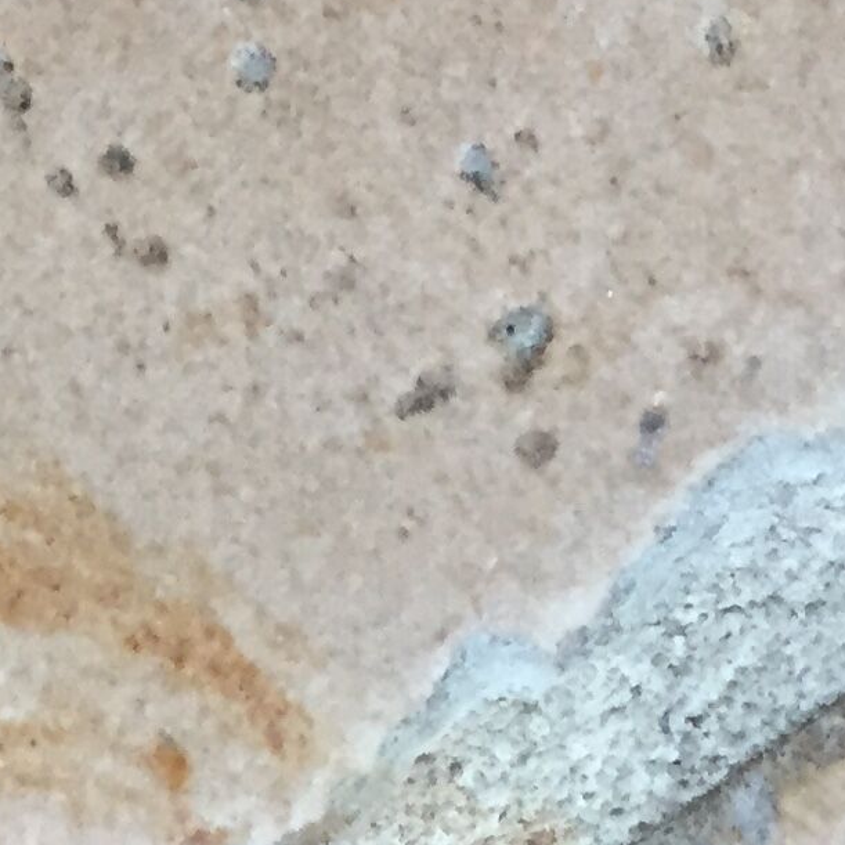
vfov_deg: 10.7
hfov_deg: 12.7
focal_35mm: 137
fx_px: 3784
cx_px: 221
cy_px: -1235
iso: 125
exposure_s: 1/33
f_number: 2.2
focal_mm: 4.15
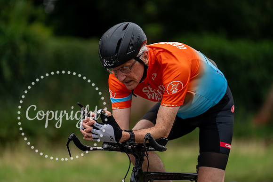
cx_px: 136
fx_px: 1365
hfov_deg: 11.4
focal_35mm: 180
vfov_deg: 7.6
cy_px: 91
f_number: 2.8
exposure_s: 1/800
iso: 1000
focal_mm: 180
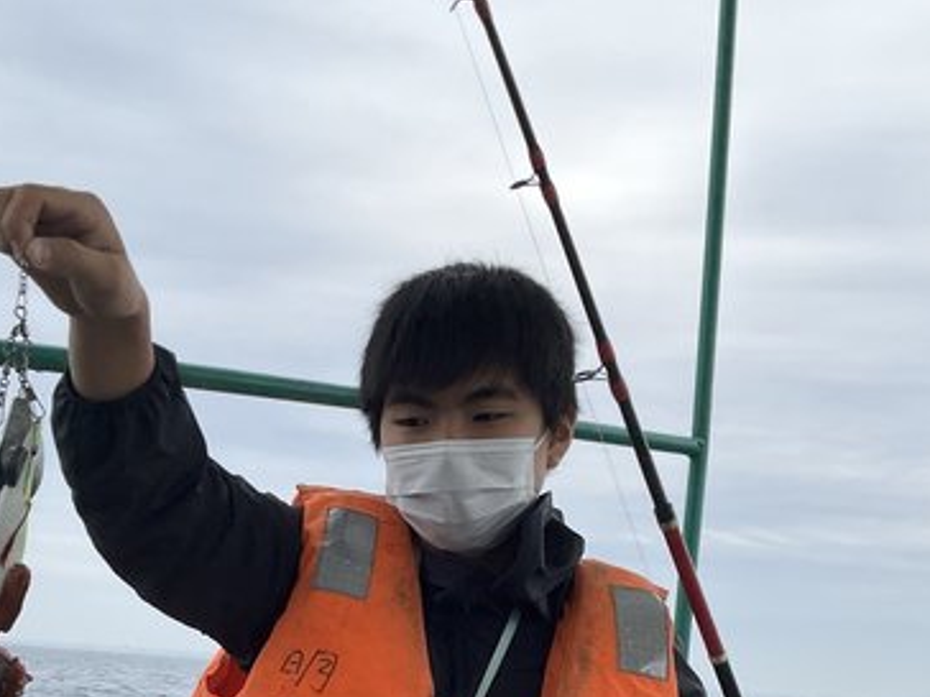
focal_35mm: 51
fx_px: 1370
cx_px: 391
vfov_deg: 27.7
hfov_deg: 37.4
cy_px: 608
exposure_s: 1/478
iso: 25
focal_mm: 3
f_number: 1.8
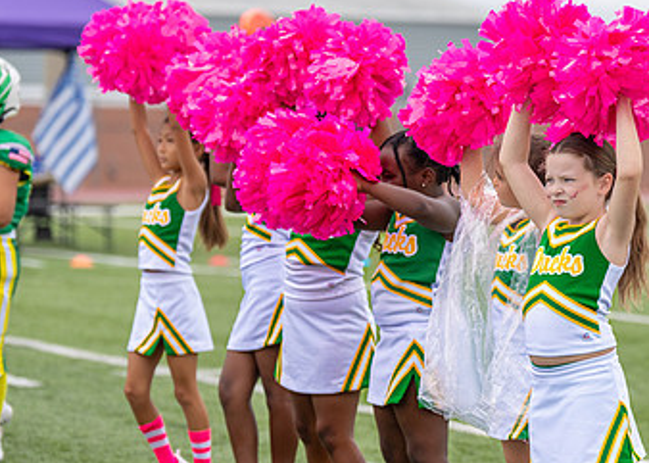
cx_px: 452
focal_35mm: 203
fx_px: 3739
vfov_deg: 7.1
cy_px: 219
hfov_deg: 9.9
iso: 500
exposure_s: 1/2000
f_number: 2.8
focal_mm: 113
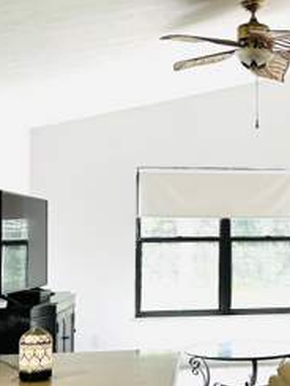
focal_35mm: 68
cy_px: 200
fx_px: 759
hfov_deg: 20.8
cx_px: 298
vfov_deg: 28.5
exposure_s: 1/60
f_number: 1.5
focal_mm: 5.7
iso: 125
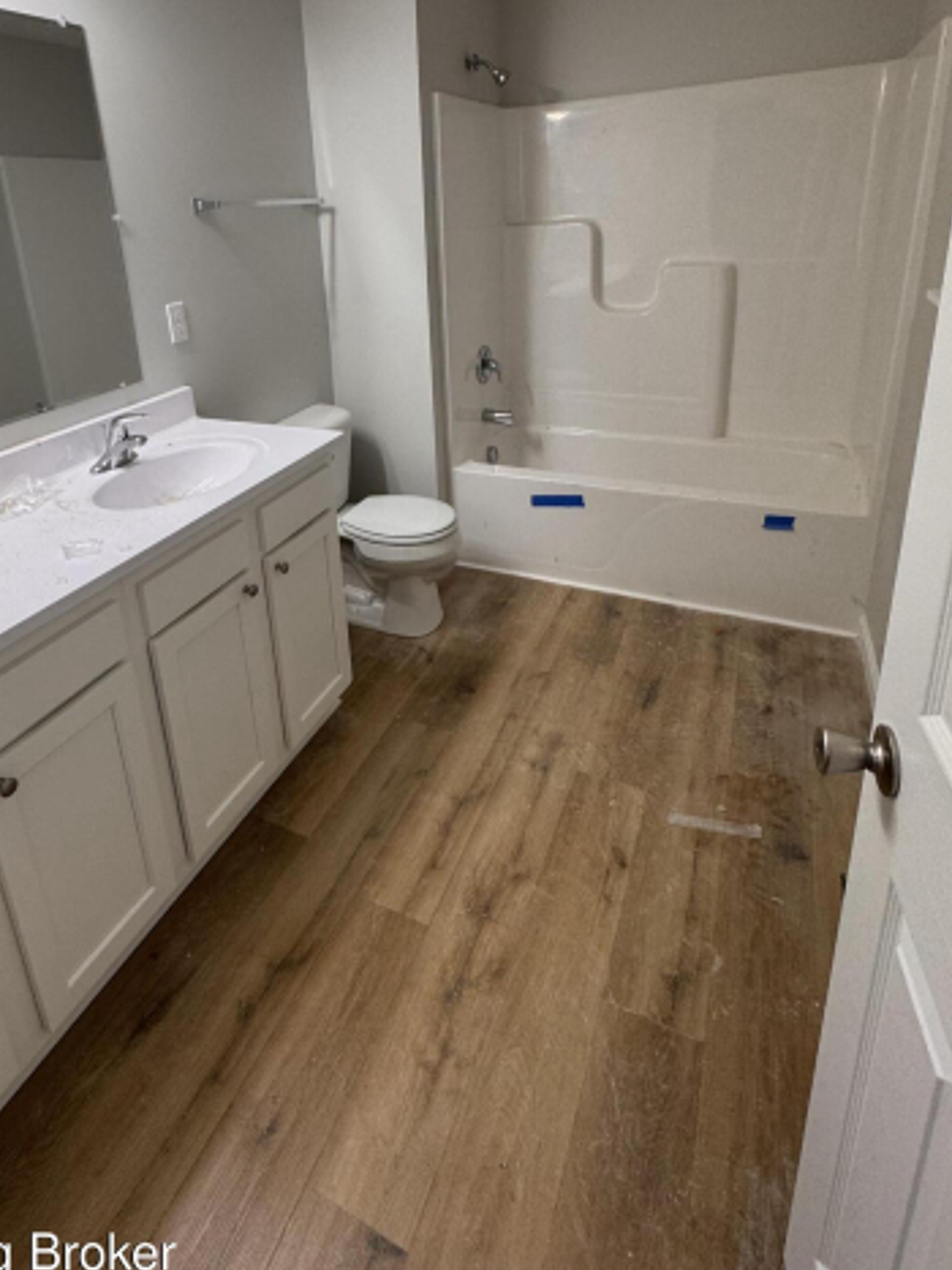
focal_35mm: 20
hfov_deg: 65.3
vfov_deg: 79.2
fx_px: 734
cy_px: 428
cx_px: 378
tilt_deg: -16.6
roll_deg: +3.6
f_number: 2.2
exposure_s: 1/120
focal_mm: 2.22
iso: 160
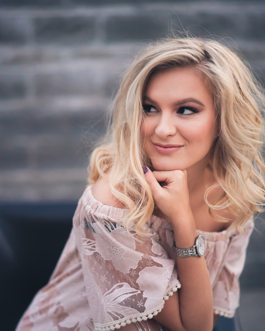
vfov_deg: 30.5
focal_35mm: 62
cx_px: 133
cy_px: 186
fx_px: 608
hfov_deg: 24.6
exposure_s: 1/250
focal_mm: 55
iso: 3200
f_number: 1.8
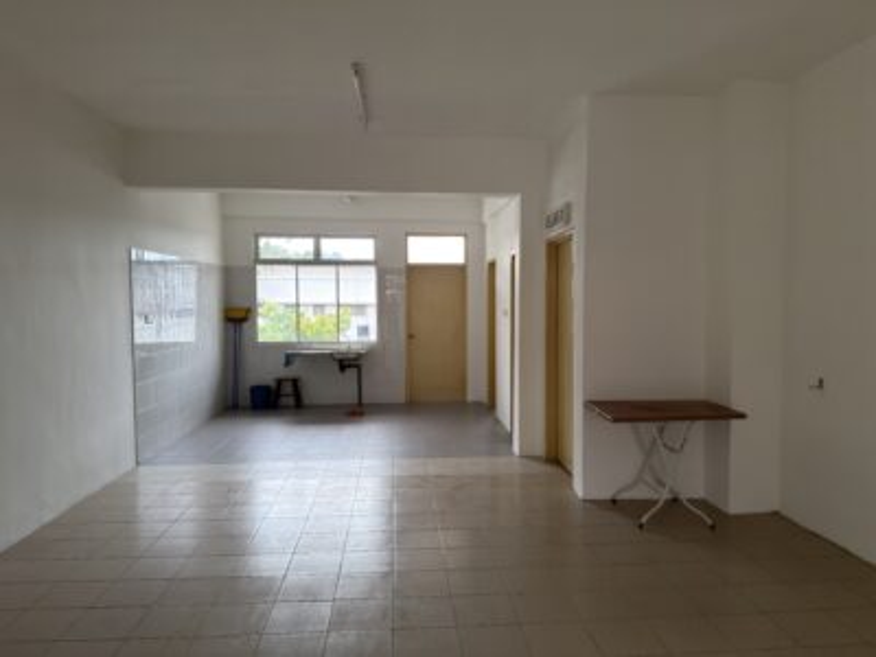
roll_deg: +0.3
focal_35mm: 24
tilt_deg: -2.6
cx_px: 438
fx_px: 607
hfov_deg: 71.6
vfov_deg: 56.8
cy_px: 328
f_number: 1.78
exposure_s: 1/61
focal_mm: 6.76
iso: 160
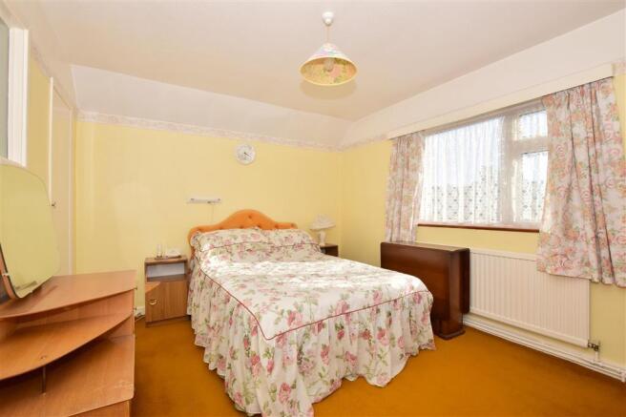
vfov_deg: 77.3
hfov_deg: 100.4
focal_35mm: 15
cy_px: 208
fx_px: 261
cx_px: 313
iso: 400
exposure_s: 1/200
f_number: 18
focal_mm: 10
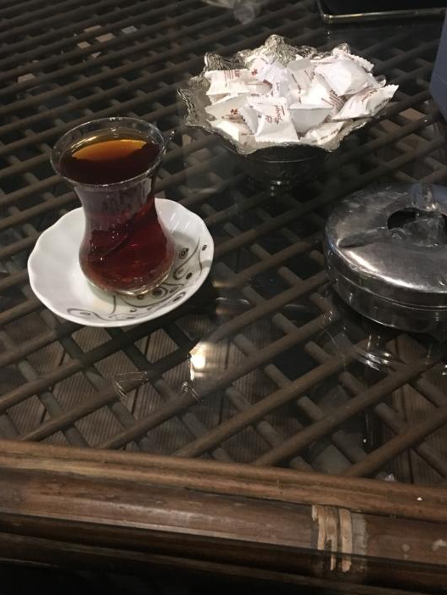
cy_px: 268
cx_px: 196
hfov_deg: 37.7
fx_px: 654
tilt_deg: -46.3
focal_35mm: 38
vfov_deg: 48.9
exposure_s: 1/17
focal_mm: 4.15
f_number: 2.2
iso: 250
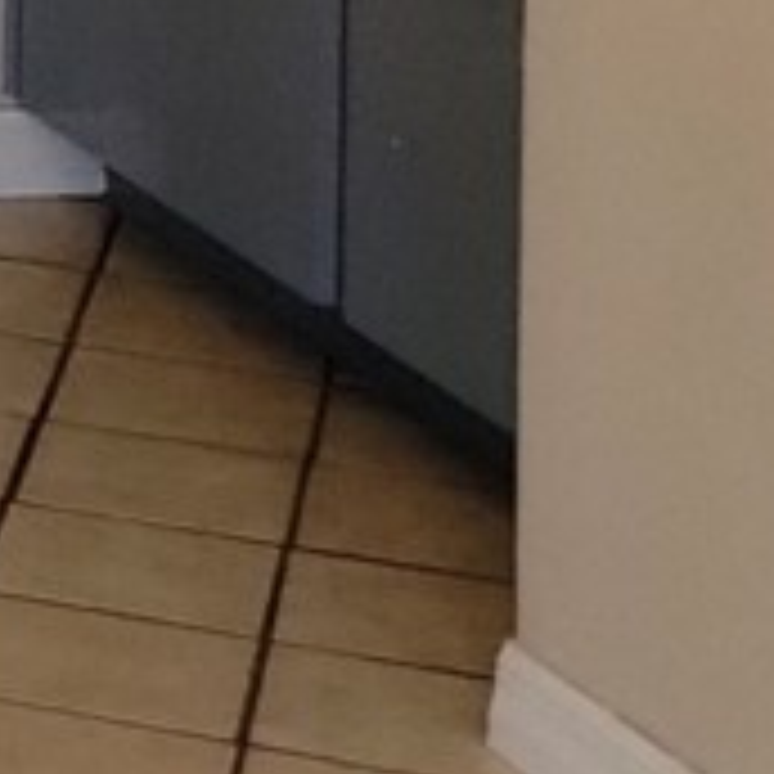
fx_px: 4984
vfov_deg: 8.1
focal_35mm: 197
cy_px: -1125
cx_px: -1850
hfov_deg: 7.4
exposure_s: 1/60
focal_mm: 6.7
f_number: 1.8
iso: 160
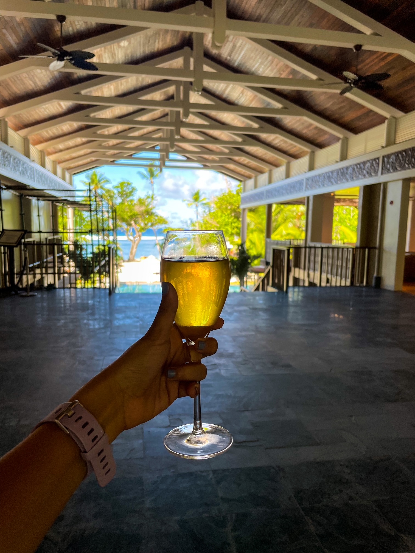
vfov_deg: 67.3
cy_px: 276
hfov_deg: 53.1
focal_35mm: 26
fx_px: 416
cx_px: 208
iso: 32
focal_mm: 4.2
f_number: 1.6
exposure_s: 1/300
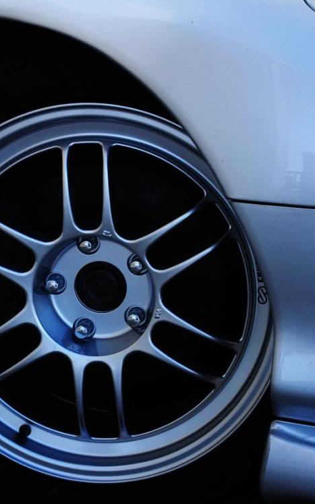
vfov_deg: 19.1
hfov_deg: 12.0
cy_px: 231
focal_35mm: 109
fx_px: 1497
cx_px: 90
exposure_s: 1/125
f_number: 5.6
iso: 110
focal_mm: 52
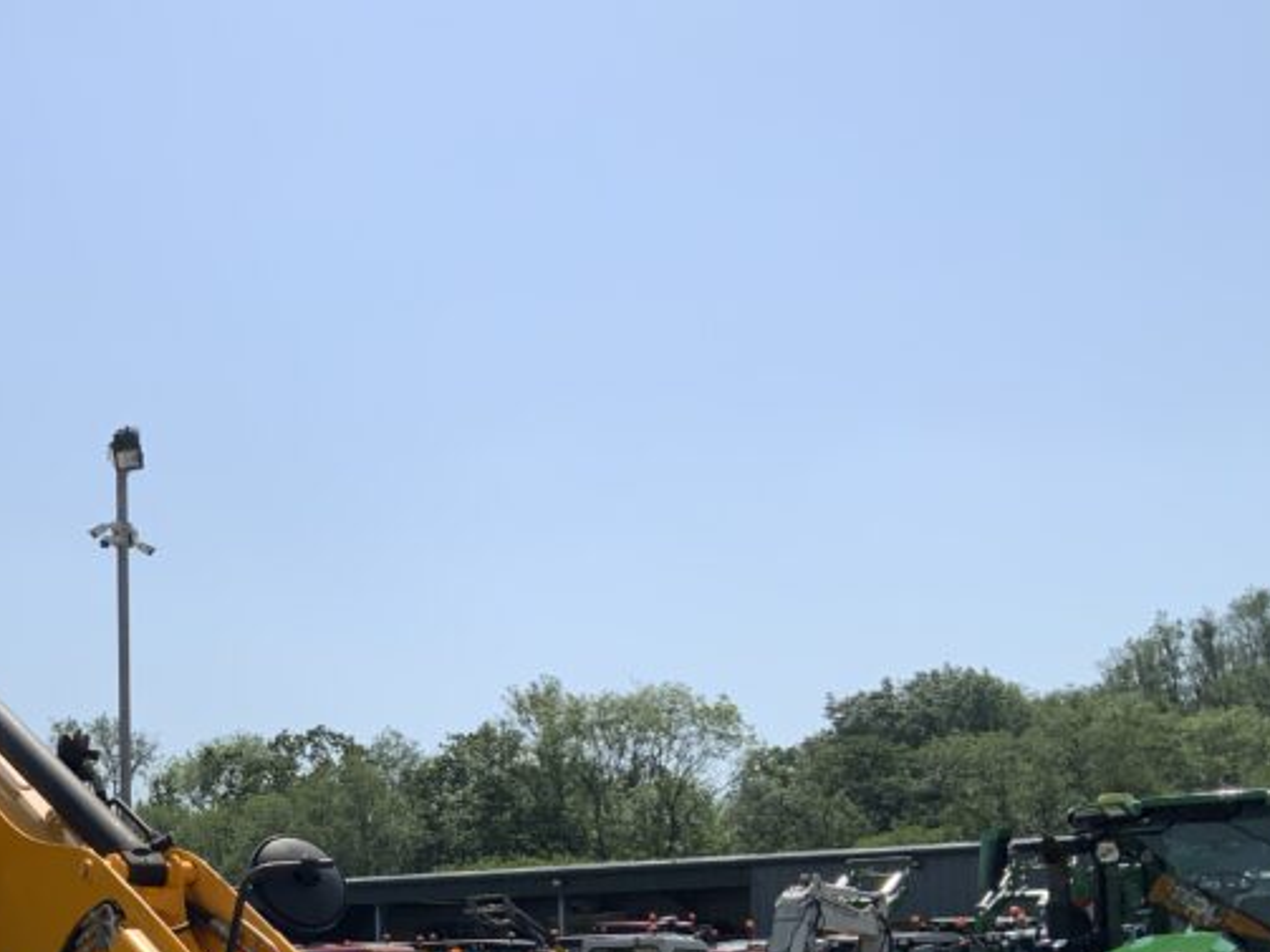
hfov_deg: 30.7
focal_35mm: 59
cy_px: 866
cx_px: 50
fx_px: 2164
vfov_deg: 24.1
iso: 20
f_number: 1.8
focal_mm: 3
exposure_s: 1/3322
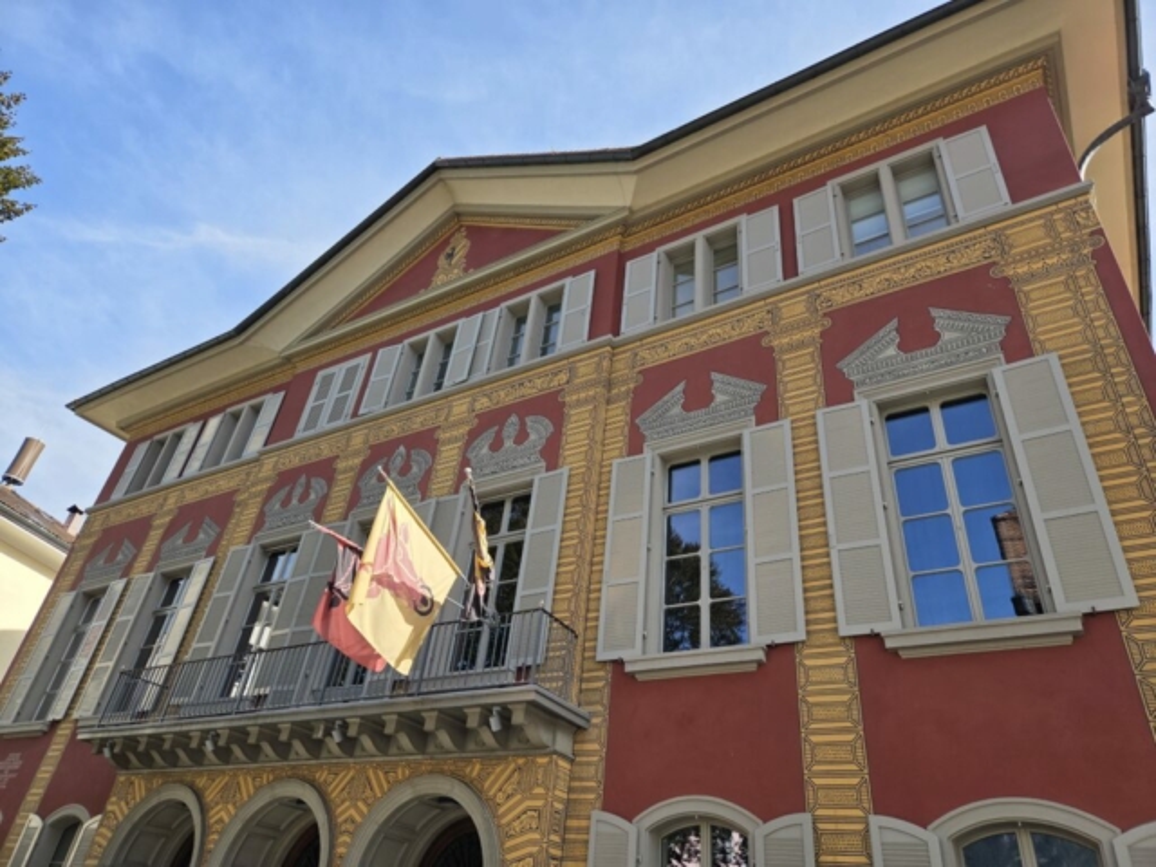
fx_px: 768
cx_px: 578
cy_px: 434
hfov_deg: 73.9
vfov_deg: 58.9
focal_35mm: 23
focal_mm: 5.4
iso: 80
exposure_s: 1/2111
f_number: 1.8
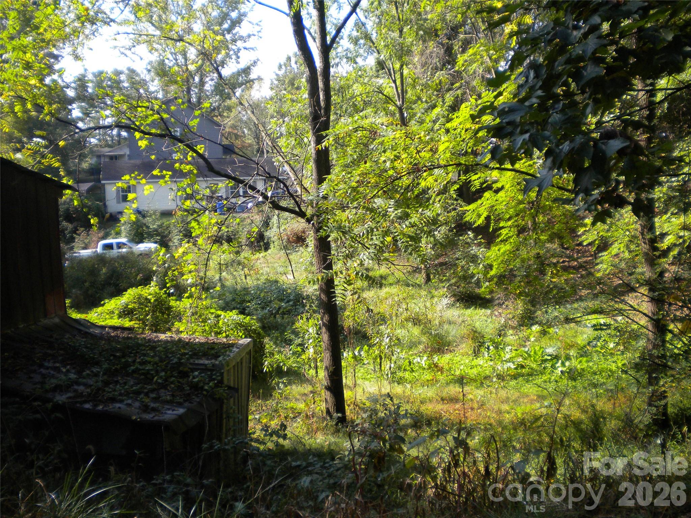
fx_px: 699
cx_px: 346
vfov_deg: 40.7
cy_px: 259
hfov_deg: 52.6
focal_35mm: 35
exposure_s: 1/494
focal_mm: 6.3
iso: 178
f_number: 3.1
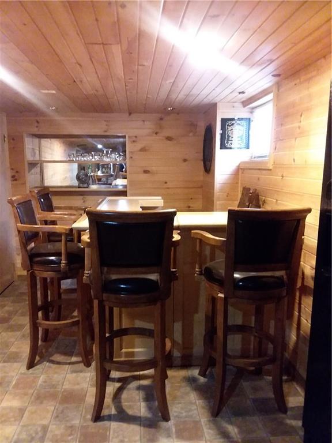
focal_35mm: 27
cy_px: 222
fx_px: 345
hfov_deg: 51.4
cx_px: 166
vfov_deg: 65.3
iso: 640
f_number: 1.9
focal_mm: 2.91
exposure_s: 1/15
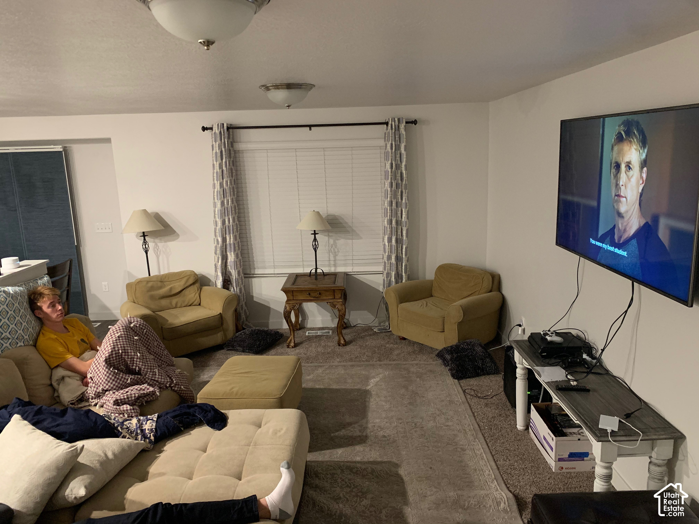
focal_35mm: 26
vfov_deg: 53.1
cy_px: 262
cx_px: 350
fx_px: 525
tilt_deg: -11.0
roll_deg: +1.6
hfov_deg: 67.3
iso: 640
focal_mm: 4.25
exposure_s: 1/30
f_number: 1.8
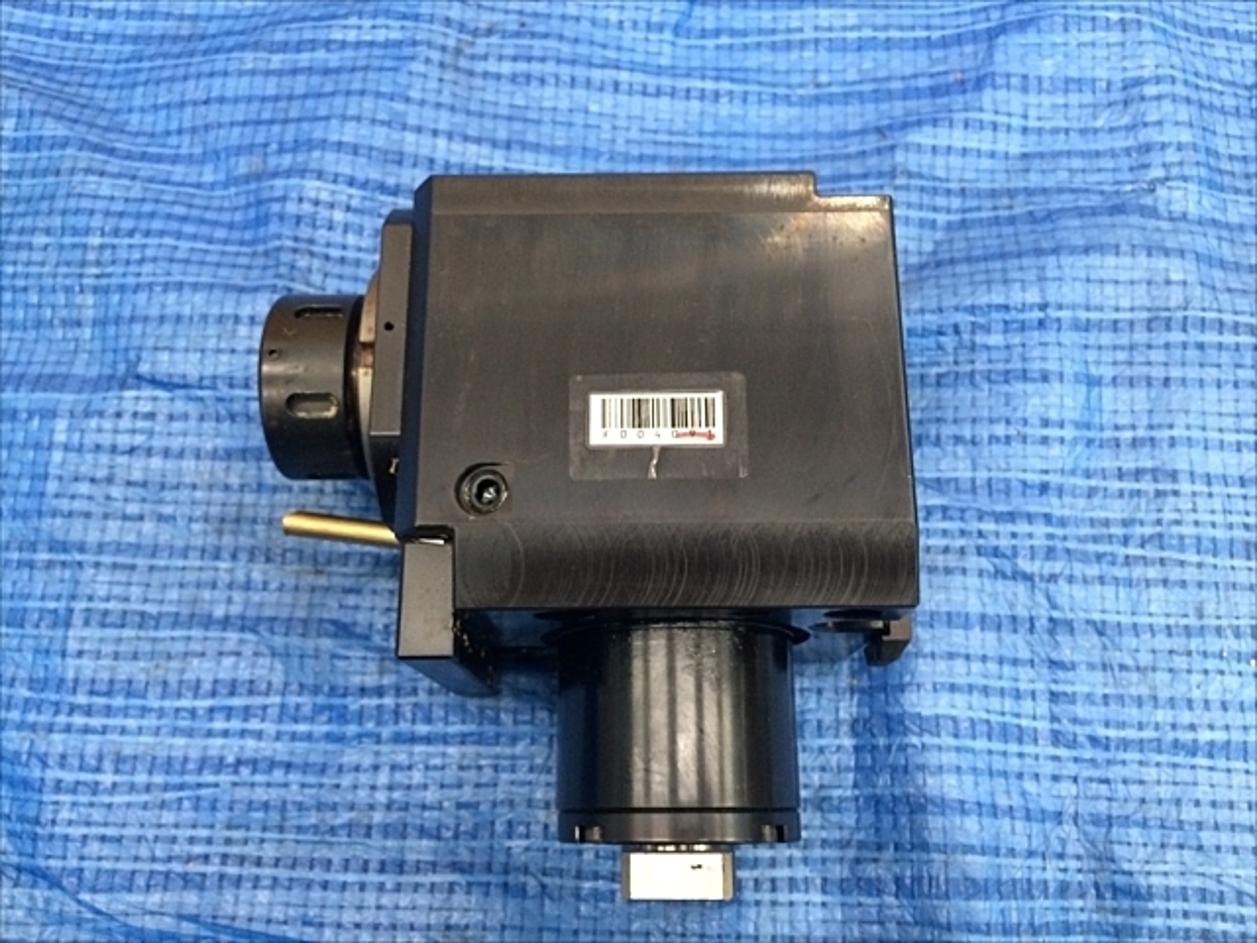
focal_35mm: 29
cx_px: 628
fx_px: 1053
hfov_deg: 61.7
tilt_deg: -73.7
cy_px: 472
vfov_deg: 48.2
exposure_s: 1/30
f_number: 2.2
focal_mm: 4.15
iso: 160
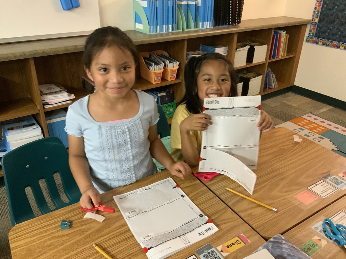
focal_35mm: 29
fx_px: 290
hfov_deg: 61.7
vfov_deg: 48.2
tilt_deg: -28.8
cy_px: 130
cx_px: 173
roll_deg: -2.5
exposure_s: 1/30
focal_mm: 3
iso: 320
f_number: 1.8
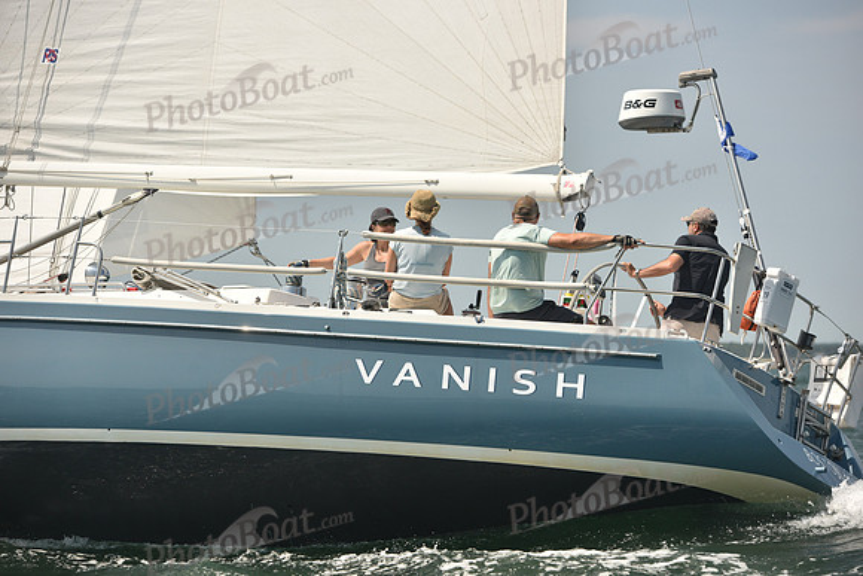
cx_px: 432
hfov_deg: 15.2
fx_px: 3237
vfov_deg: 10.2
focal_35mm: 135
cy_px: 288
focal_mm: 135
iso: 320
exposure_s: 1/1250
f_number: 5
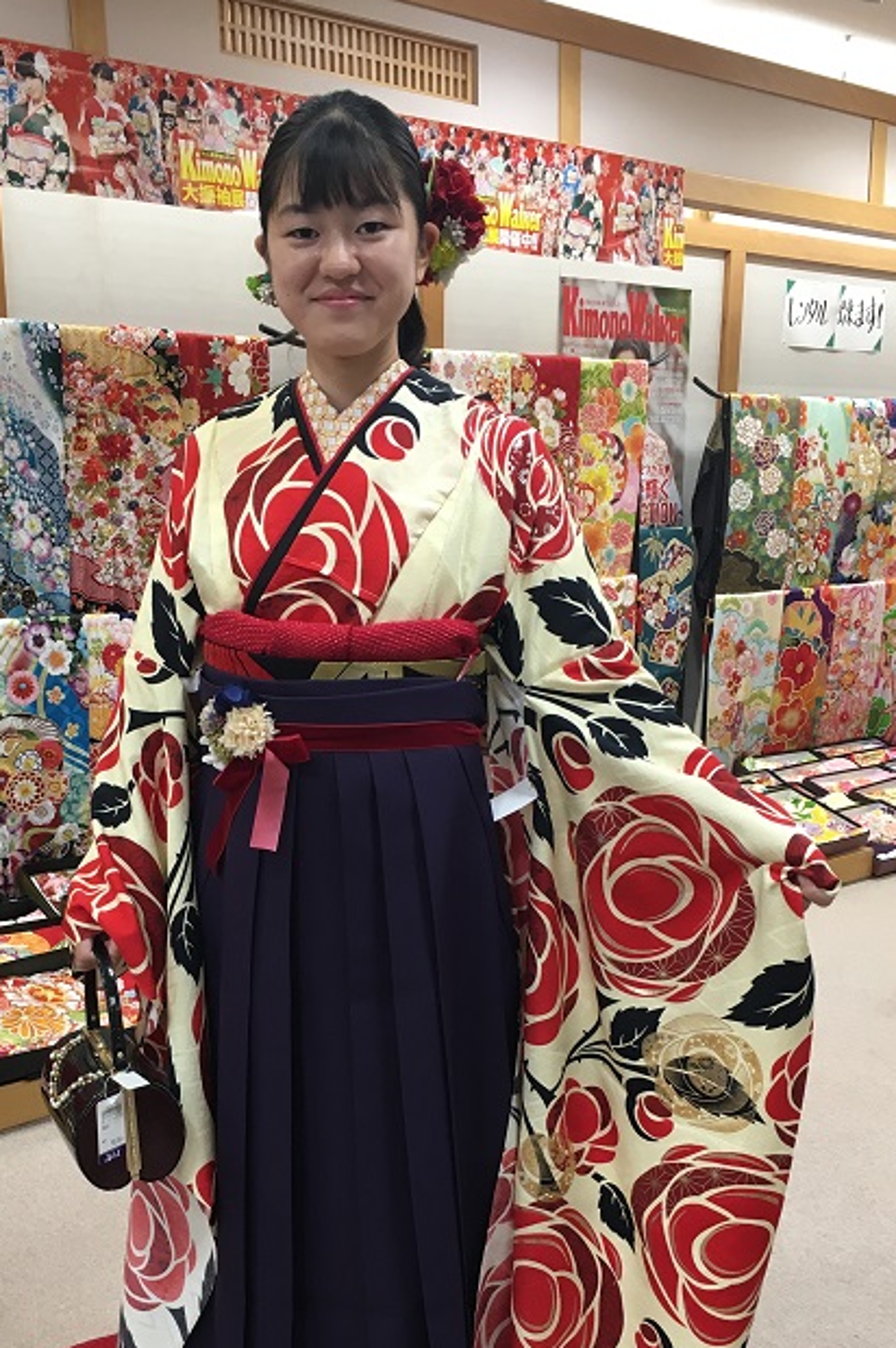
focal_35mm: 39
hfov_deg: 34.0
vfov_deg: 49.0
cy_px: 867
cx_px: 333
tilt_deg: -13.0
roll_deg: +0.5
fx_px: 1458
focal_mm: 4.15
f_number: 2.2
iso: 50
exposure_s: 1/30
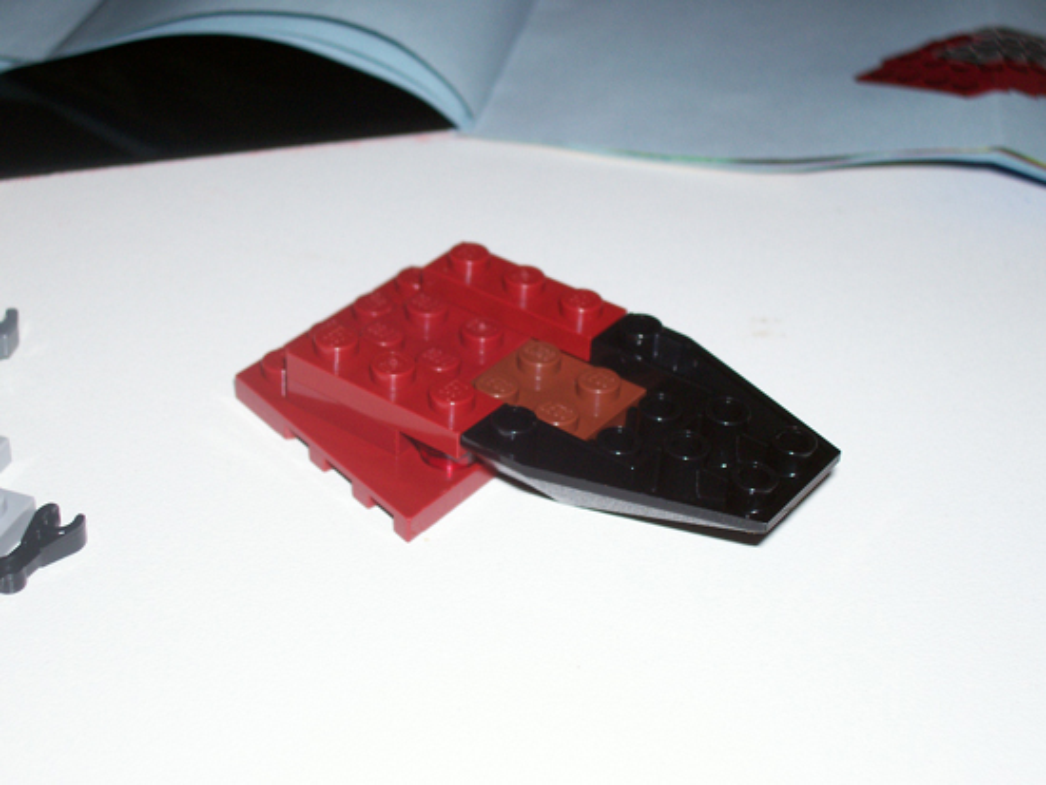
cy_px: 392
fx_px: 1965
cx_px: 523
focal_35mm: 65
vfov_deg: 22.6
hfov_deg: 29.8
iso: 80
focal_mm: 10.8
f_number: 3.6
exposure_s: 1/78.4
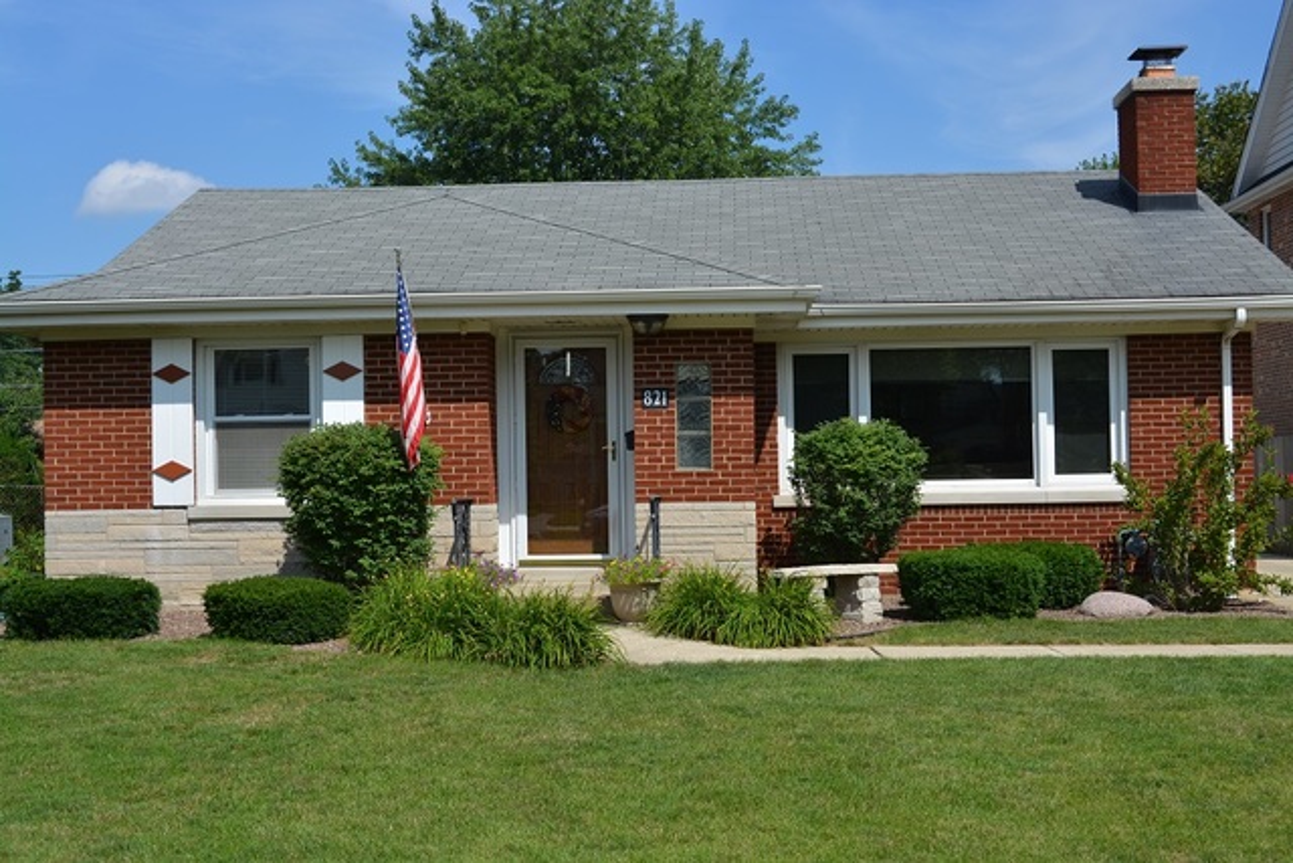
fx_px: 1724
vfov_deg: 28.1
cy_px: 432
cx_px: 646
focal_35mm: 48
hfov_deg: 41.1
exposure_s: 1/320
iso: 100
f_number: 9
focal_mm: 32
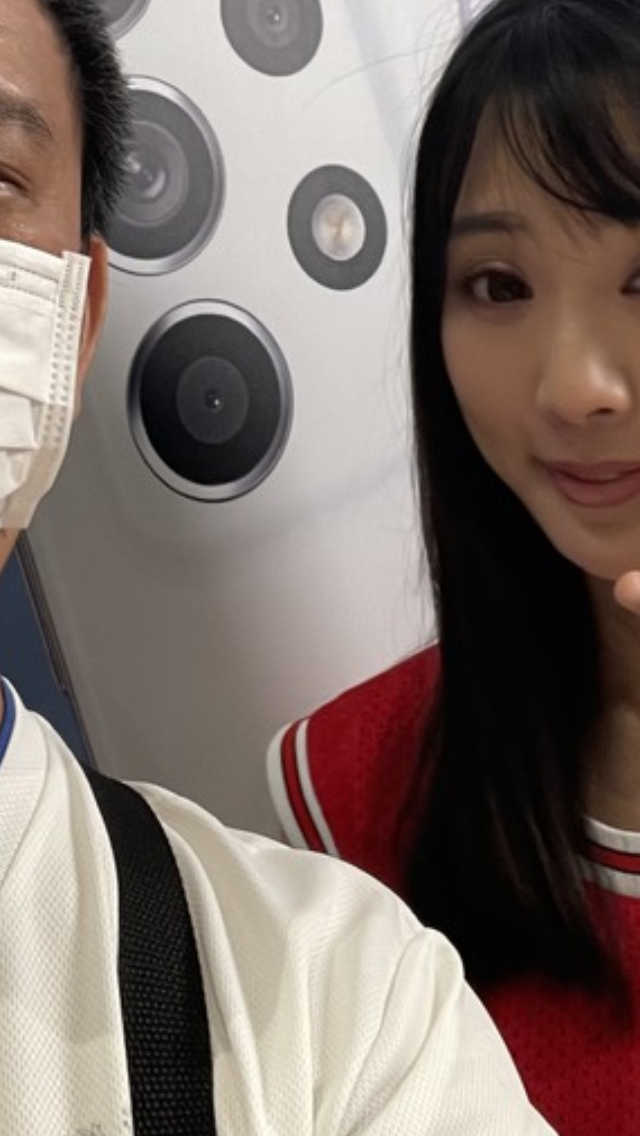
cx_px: 263
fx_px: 1869
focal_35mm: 62
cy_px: 110
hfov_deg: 19.4
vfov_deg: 32.1
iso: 100
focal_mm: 2.71
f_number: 2.2
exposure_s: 1/60
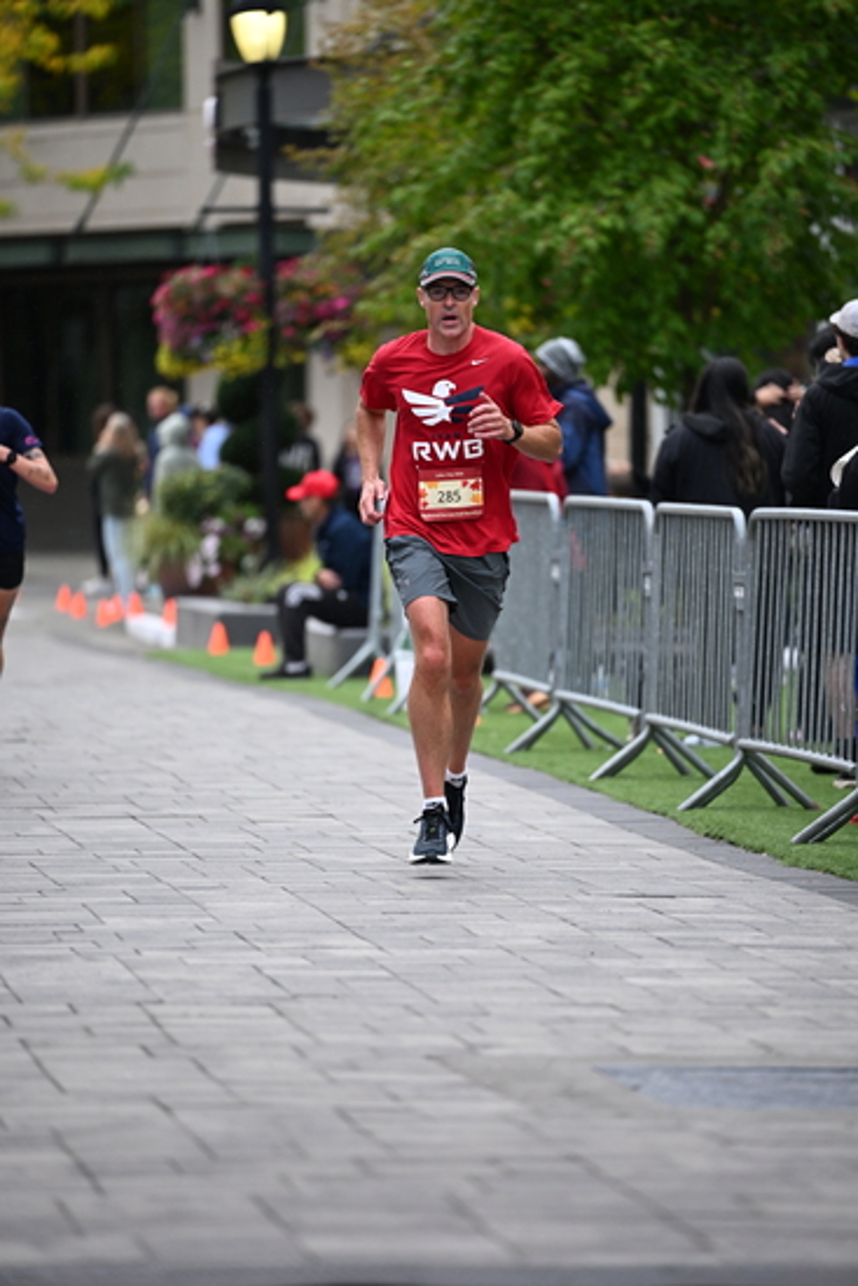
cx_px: 429
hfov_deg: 6.9
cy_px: 643
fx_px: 7145
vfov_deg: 10.3
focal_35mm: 200
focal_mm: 200
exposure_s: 1/2500
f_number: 2.8
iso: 1250
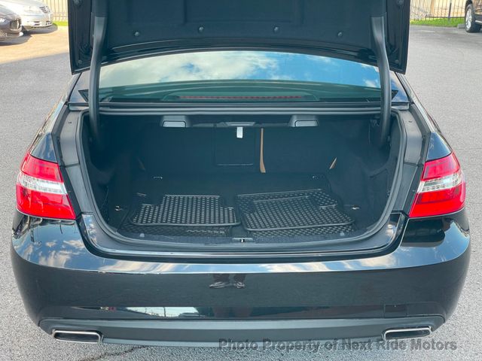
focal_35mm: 52
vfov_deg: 28.0
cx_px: 241
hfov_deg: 36.8
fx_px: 724
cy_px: 180
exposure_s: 1/99
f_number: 2
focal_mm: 6
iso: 25
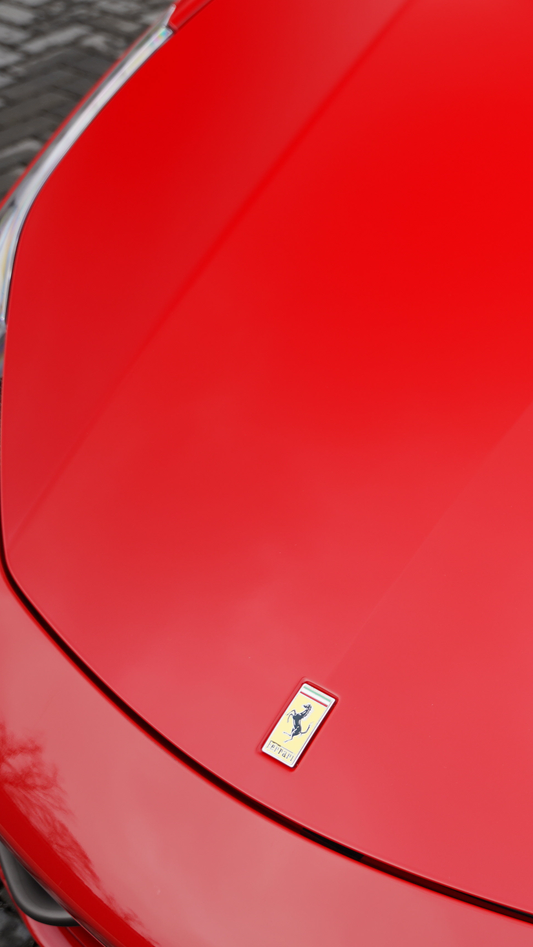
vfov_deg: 37.0
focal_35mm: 56
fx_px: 1414
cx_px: 784
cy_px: 454
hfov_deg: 18.9
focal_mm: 30.7
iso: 100
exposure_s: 1/80
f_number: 2.8
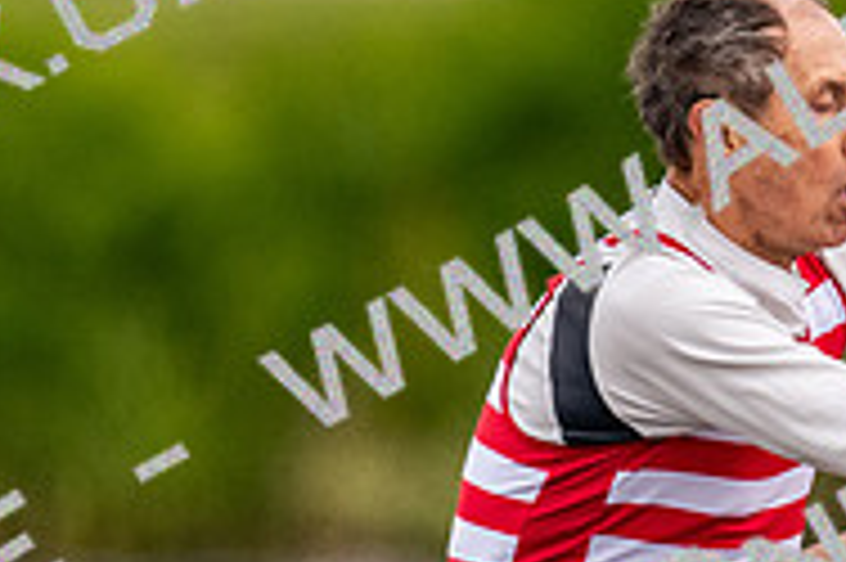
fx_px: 65318
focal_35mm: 2782
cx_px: 814
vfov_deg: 0.5
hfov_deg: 0.7
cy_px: 441
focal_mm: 600
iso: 640
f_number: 4
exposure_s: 1/2500
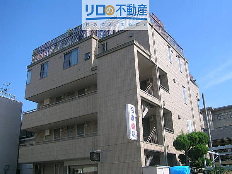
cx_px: 116
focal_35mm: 35
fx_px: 235
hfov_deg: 52.6
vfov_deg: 40.7
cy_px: 87
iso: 50
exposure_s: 1/389
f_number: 4.8
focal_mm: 5.4
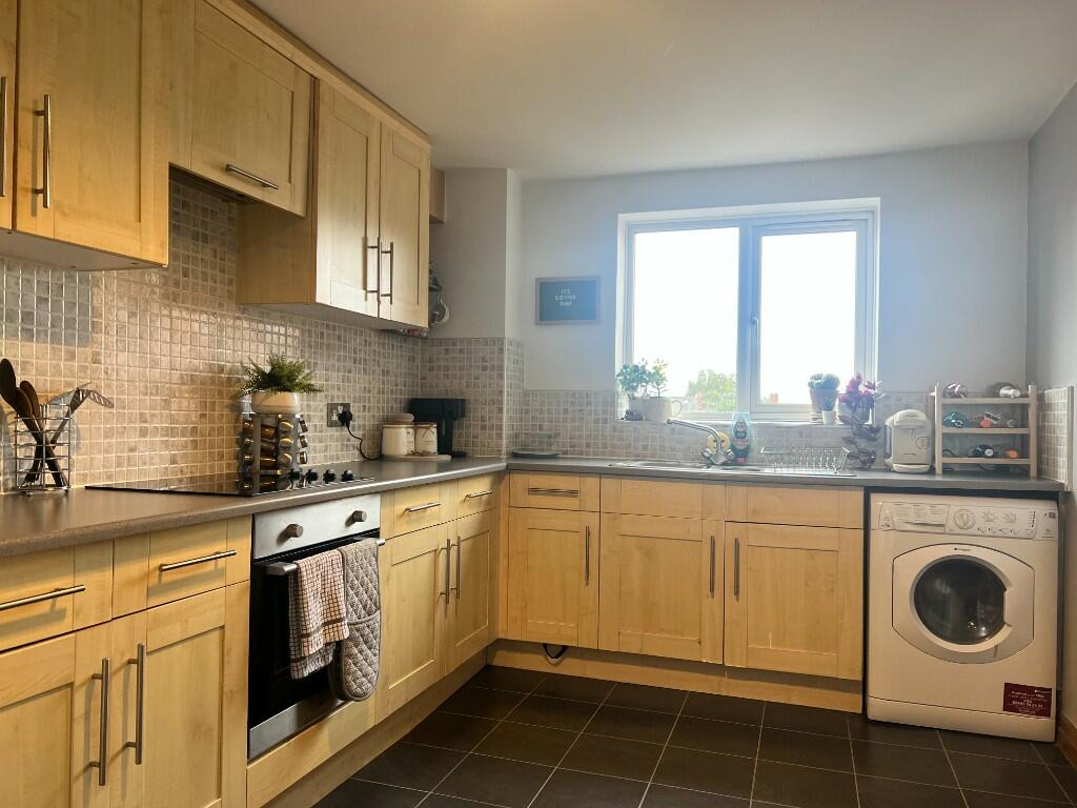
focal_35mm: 26
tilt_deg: -0.1
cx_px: 538
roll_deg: -0.7
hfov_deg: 67.3
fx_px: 809
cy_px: 404
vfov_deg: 53.1
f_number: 1.5
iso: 100
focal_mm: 5.7
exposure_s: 1/121
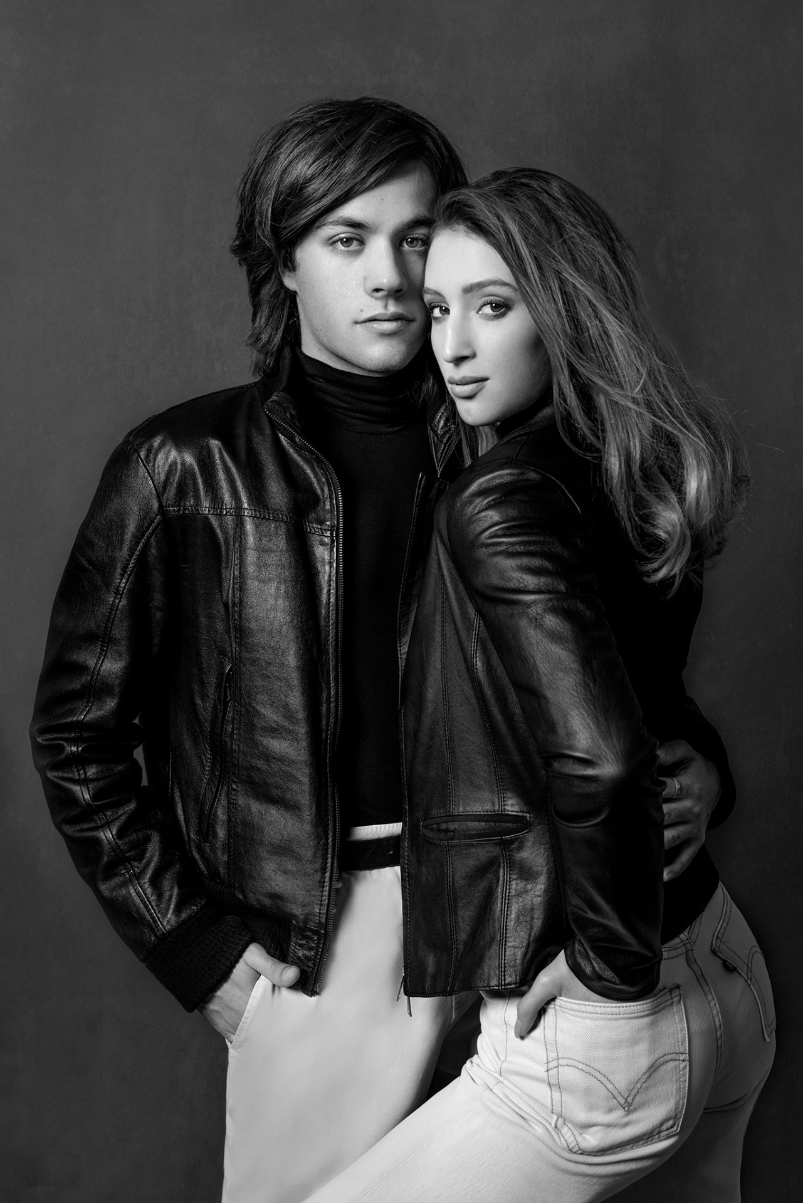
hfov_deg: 27.0
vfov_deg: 39.6
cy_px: 602
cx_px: 402
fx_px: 1672
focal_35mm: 50
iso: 100
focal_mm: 50
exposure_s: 1/250
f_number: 6.3
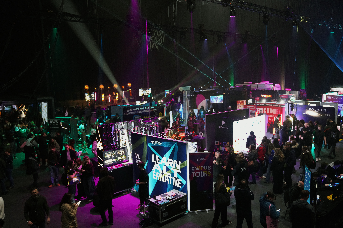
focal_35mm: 30
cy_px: 114
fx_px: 286
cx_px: 172
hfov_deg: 61.9
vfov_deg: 43.6
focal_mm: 30
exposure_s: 1/160
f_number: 2.8
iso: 5000
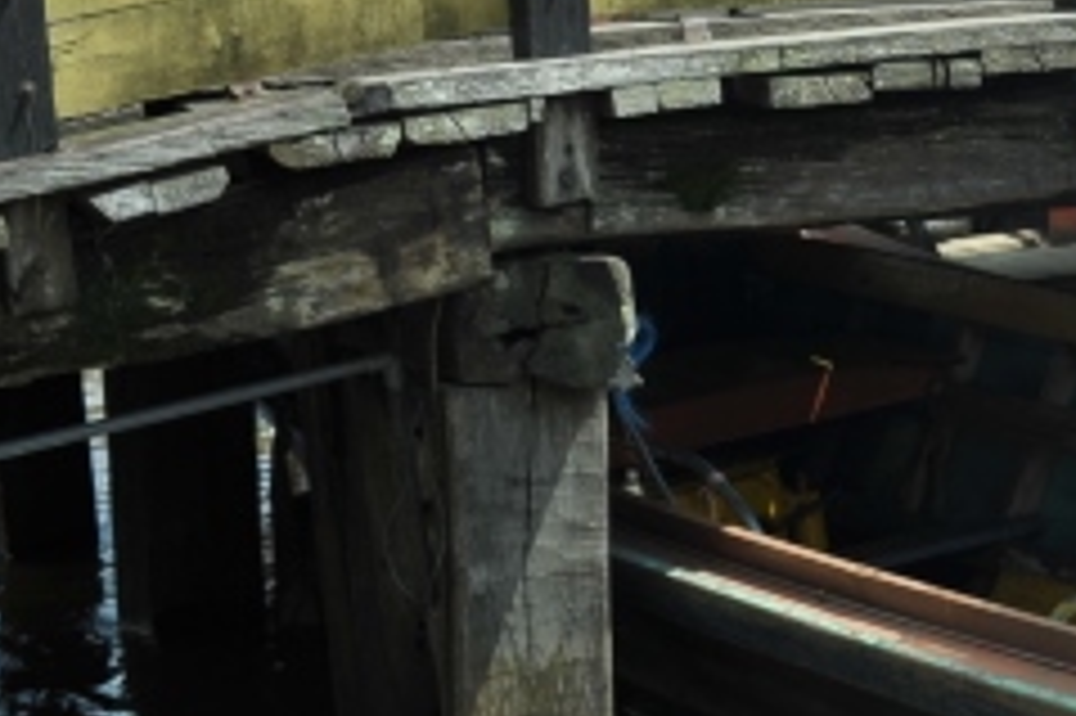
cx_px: 1711
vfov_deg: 11.6
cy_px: 11
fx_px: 3494
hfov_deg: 15.8
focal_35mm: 117
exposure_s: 1/640
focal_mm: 35
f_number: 7.1
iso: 200
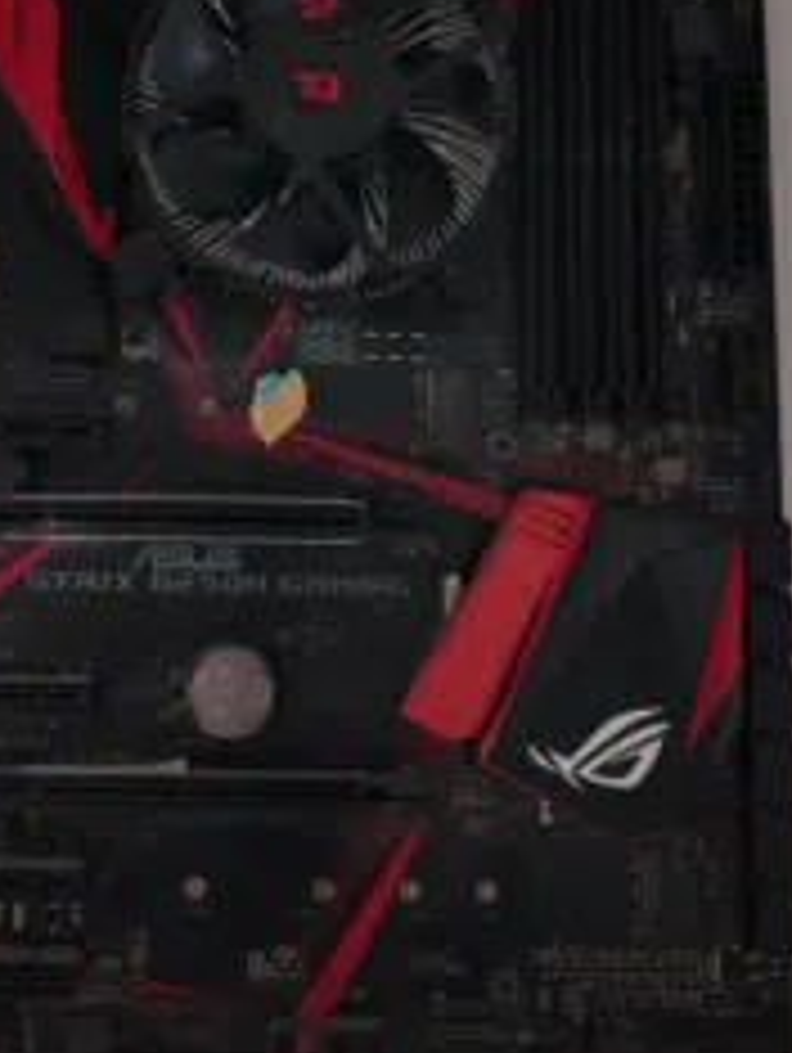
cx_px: 292
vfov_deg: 44.6
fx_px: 1248
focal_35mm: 41
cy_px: 297
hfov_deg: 35.0
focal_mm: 5.25
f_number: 1.75
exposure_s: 1/20
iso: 1669
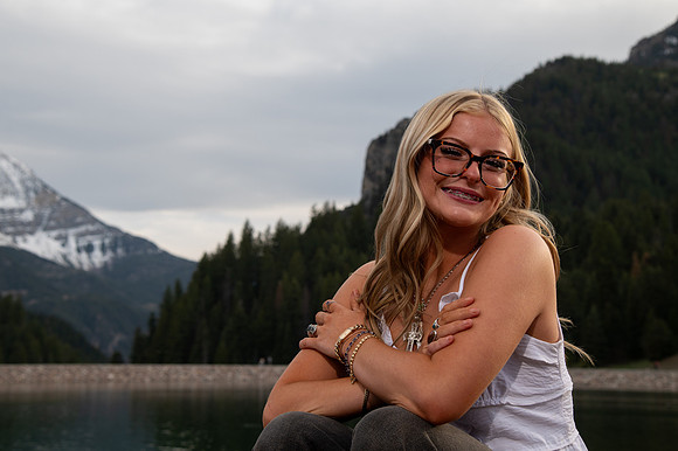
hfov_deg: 33.3
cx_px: 309
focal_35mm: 60
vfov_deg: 22.5
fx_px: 1132
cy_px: 200
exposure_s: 1/320
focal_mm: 52
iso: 200
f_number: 6.3
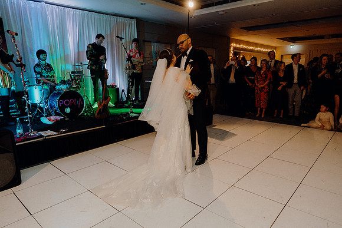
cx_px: 171
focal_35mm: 24
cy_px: 114
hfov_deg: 73.7
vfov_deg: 53.2
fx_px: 228
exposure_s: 1/160
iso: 2500
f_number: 3.5
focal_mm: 24
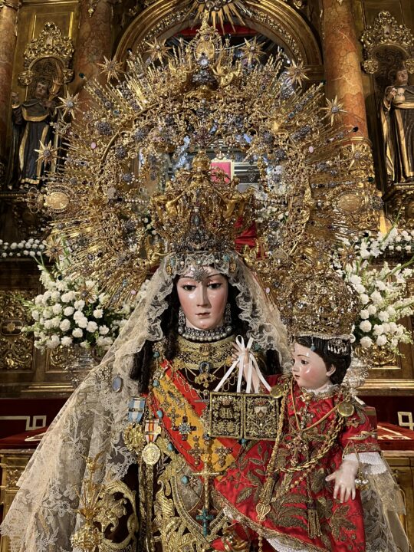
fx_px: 415
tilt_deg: +13.4
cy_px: 276
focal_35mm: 26
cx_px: 207
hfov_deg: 53.1
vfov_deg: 67.3
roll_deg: +1.3
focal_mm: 5.1
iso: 100
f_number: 1.6
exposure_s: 1/50
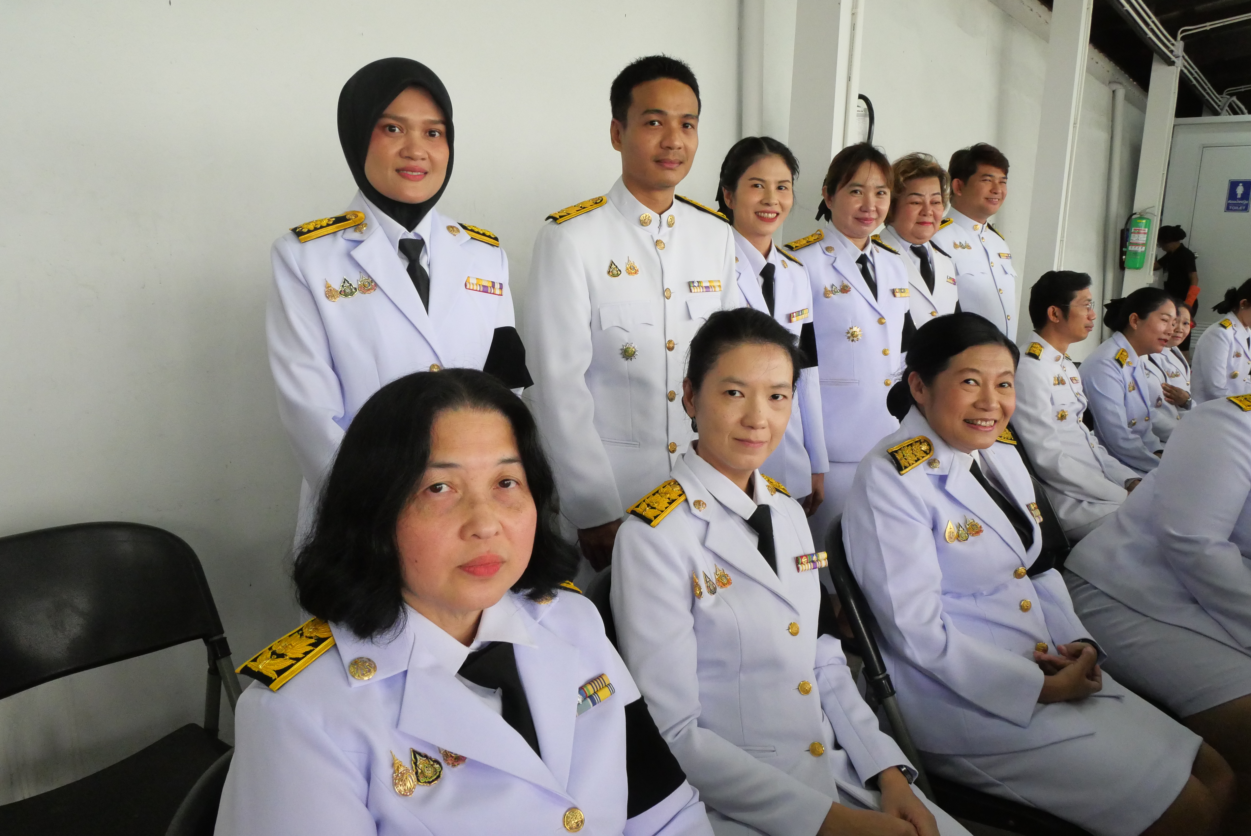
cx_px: 626
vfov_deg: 53.2
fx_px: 834
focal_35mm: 24
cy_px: 418
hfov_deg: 73.7
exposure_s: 1/125
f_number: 9
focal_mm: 12
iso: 3200
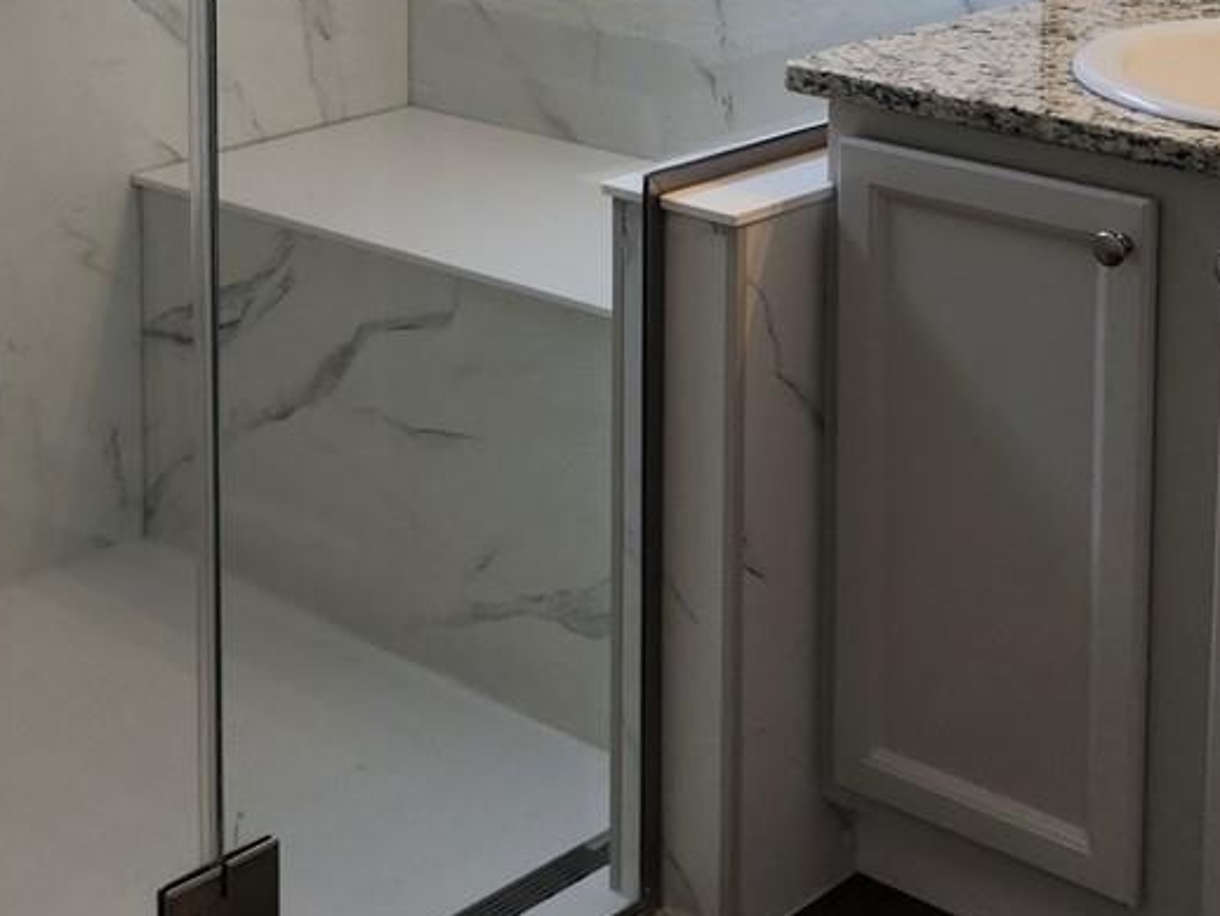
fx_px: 2503
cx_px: 577
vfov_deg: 19.8
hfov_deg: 27.4
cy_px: -111
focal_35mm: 71
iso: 32
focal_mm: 5.54
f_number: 1.8
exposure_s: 1/120
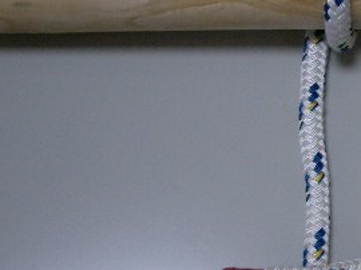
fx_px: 865
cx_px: 345
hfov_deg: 22.8
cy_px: 160
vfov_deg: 17.7
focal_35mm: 83
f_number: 2.6
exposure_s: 1/50
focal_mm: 5.8
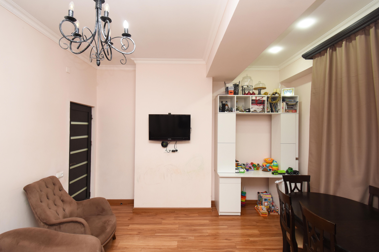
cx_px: 186
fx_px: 168
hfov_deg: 96.7
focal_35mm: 16
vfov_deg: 73.7
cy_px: 127
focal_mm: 10
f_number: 6.3
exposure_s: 1/60
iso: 640
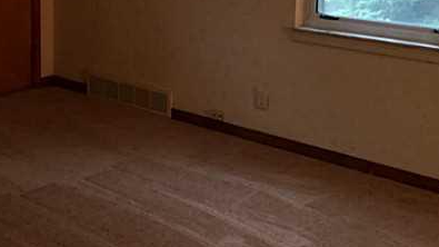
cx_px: 11
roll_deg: +0.0
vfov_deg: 18.4
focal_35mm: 64
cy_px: 16
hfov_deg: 30.7
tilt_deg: -8.5
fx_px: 745
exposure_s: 1/15
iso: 80
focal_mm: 4.15
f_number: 2.2
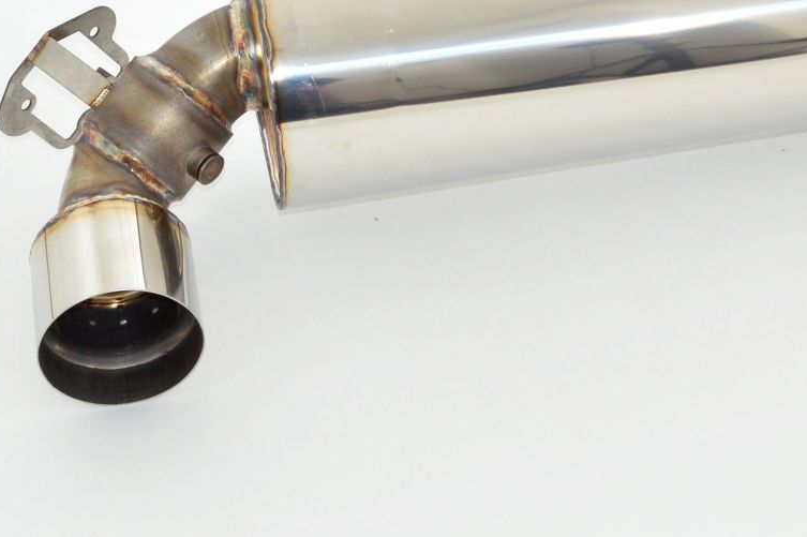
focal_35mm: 130
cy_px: -139
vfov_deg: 10.3
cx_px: 519
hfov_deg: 15.8
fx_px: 2912
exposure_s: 1/160
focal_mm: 34
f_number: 10
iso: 200
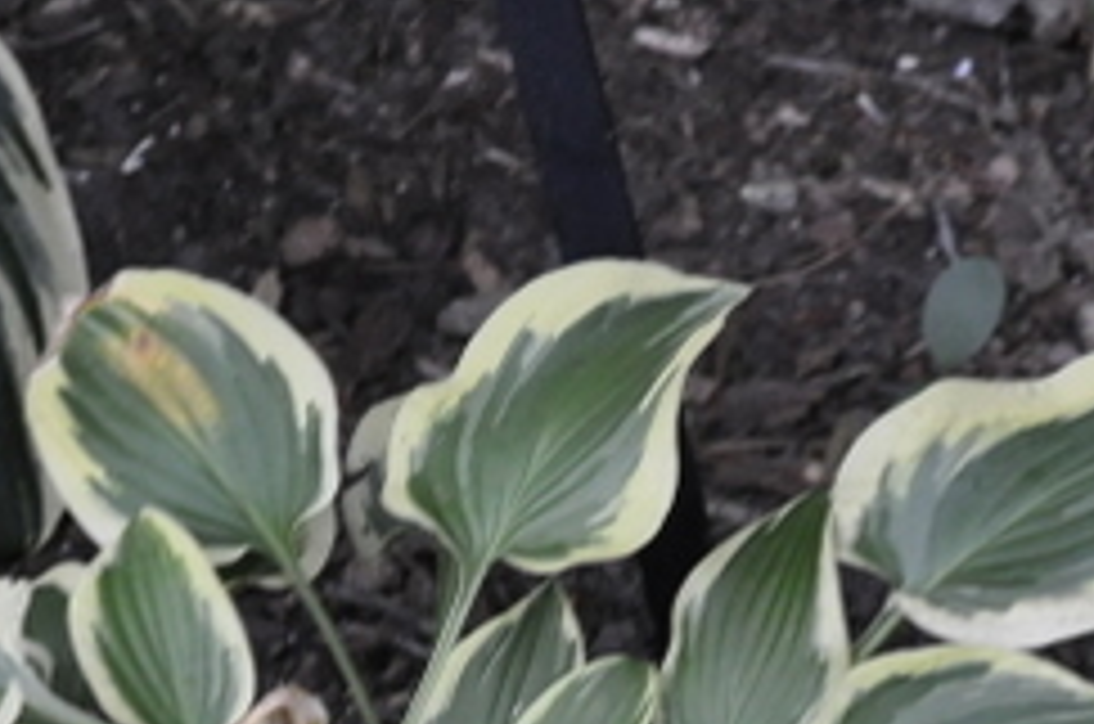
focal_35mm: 371
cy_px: 1192
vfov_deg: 3.7
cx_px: 509
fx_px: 11241
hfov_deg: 5.6
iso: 1600
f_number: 5.3
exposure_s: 1/125
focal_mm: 75
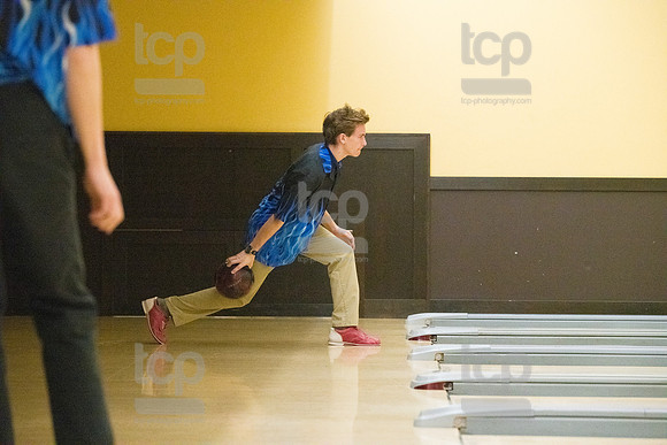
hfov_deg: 16.8
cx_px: 334
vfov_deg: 11.2
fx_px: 2261
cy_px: 222
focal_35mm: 122
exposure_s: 1/1000
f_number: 4.5
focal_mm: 122
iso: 10000
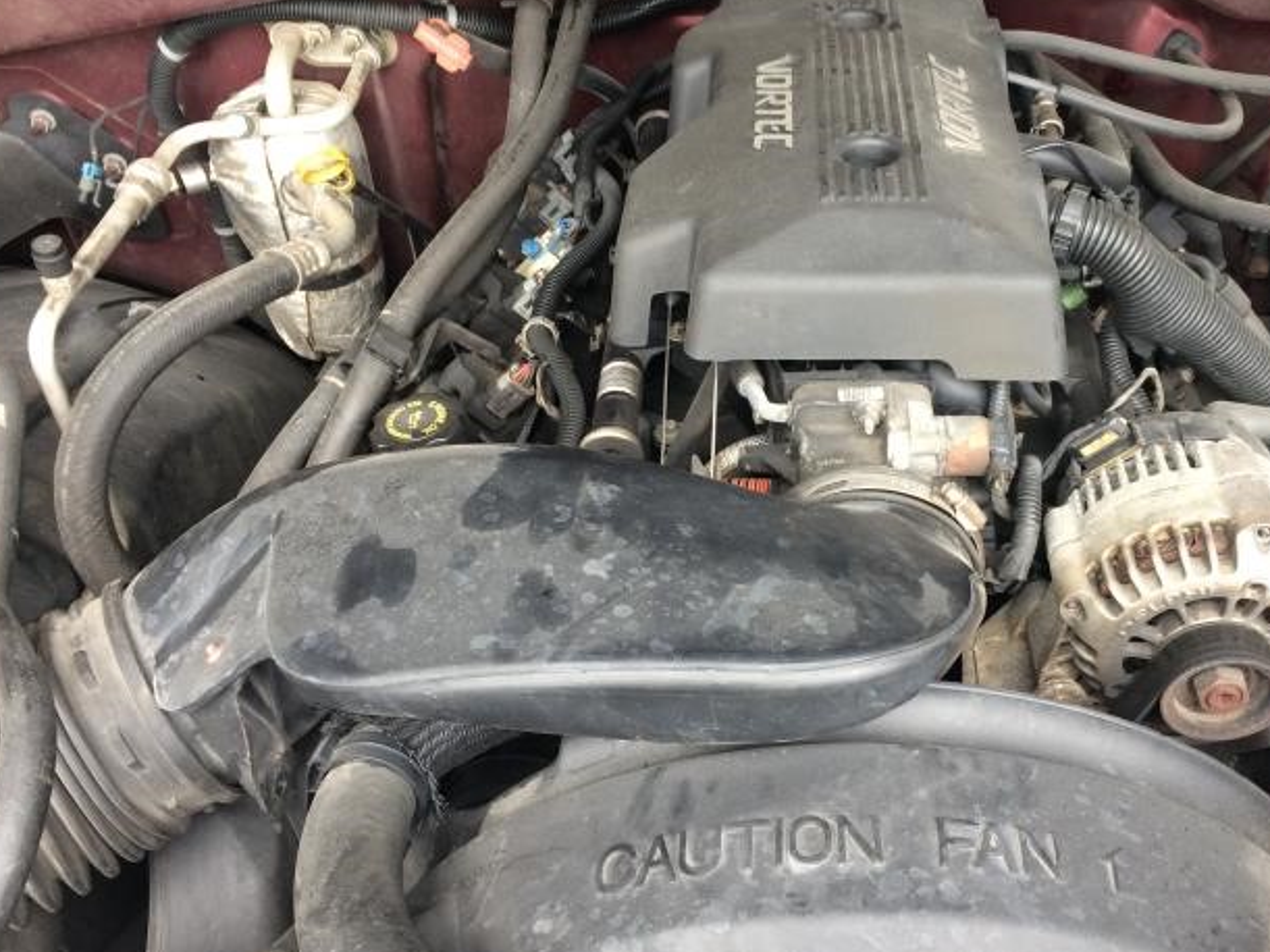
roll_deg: +0.1
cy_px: 443
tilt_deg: -44.3
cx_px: 769
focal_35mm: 38
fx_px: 1394
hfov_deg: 48.7
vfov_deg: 37.7
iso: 64
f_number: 2.2
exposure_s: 1/120
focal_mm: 4.15
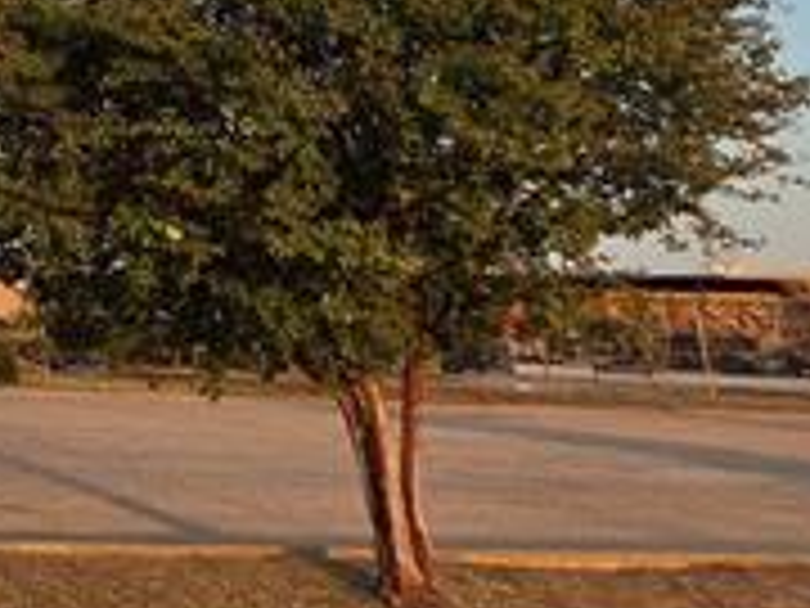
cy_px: -104
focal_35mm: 74
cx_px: -968
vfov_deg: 18.9
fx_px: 1732
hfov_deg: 16.6
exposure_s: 1/441
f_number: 1.9
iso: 32
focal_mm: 2.2
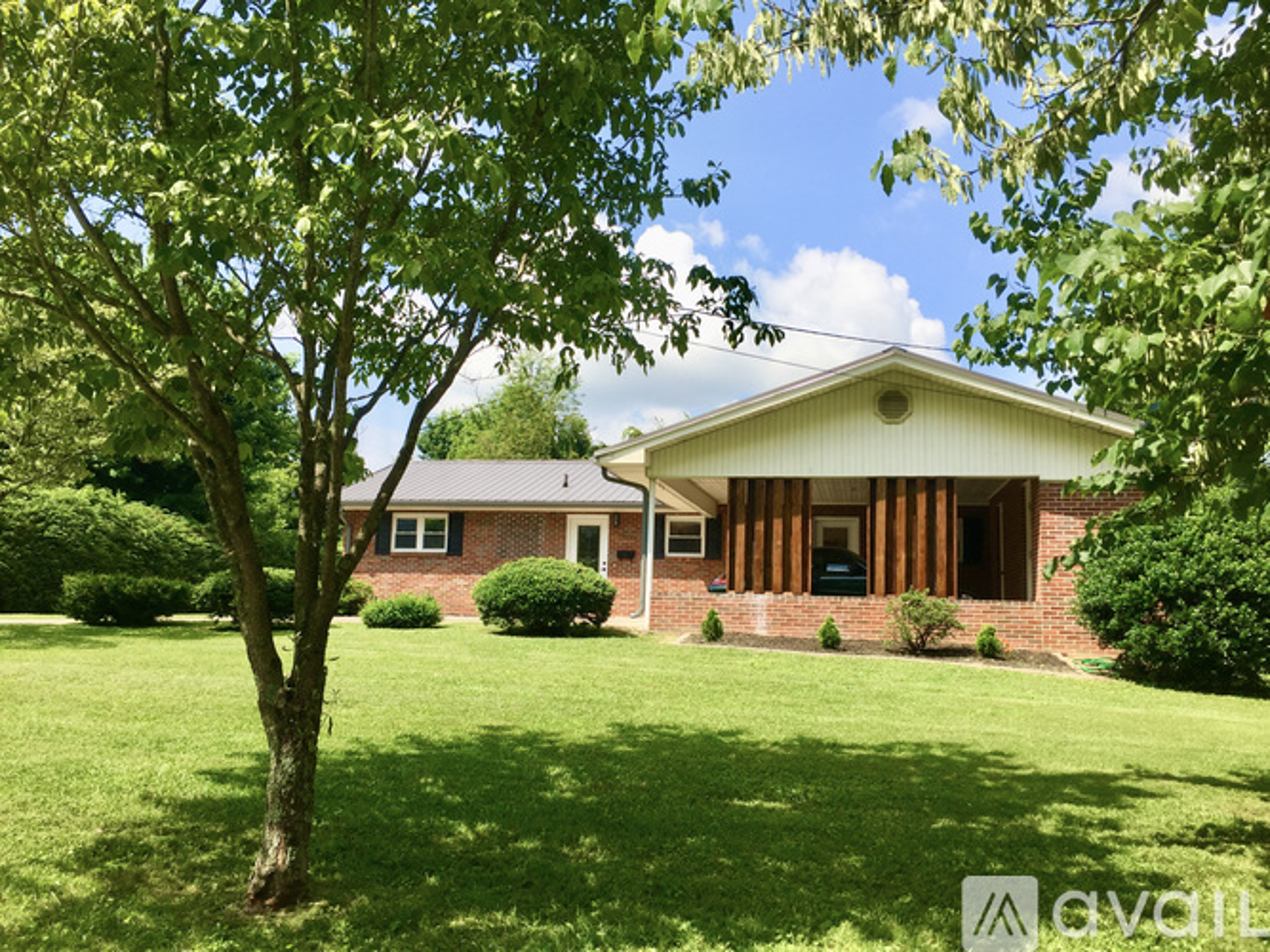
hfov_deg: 61.7
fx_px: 1064
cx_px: 635
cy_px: 476
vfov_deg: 48.2
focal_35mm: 29
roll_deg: -3.8
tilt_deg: +6.9
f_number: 2.2
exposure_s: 1/1364
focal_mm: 4.15
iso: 32
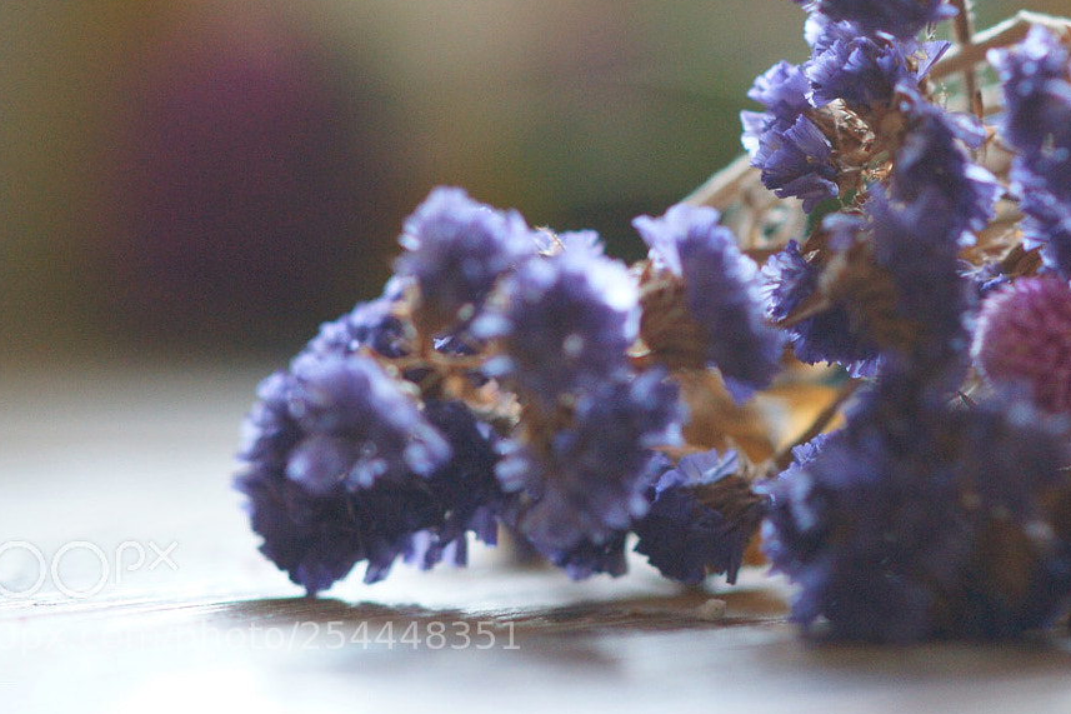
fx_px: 7495
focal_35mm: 252
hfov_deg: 8.2
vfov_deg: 5.4
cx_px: 867
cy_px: 68
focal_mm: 135
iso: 1600
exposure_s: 1/160
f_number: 2.2
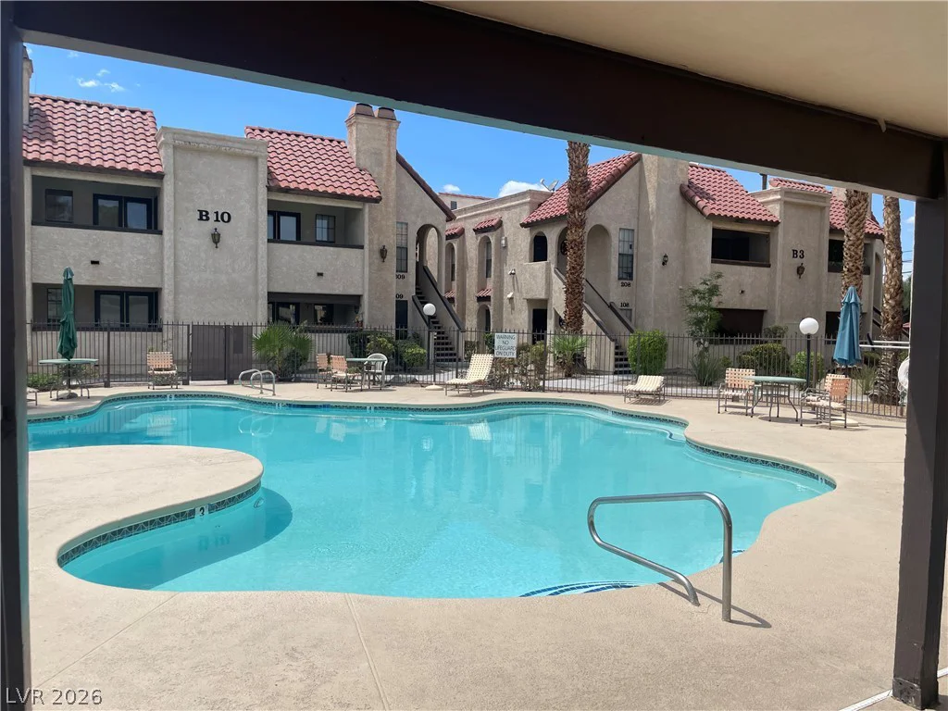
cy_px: 356
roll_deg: -0.9
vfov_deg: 53.1
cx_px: 474
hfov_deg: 67.3
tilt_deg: -2.3
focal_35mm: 26
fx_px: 712
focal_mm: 4.2
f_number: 1.6
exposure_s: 1/4651
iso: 32
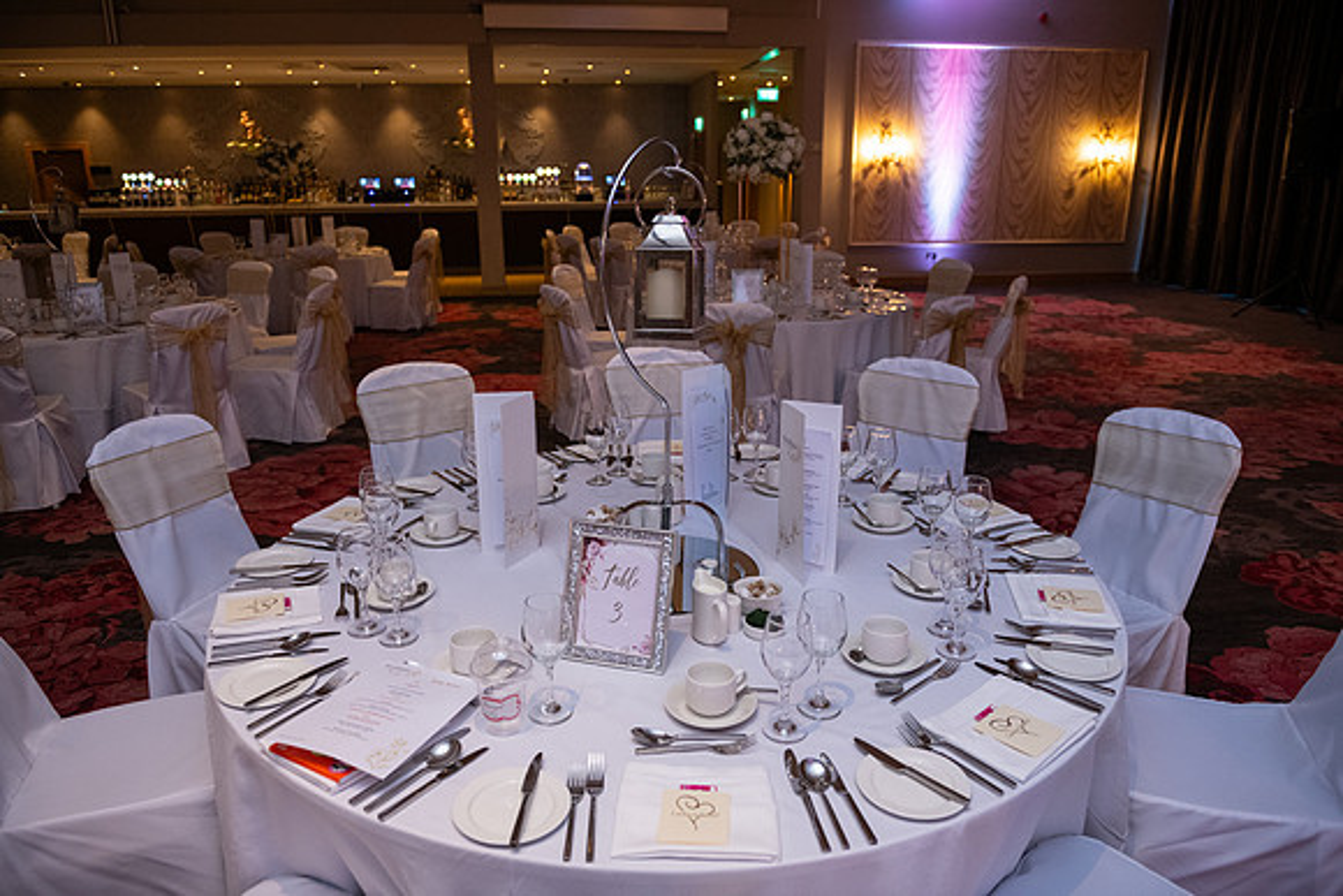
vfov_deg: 53.2
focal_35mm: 24
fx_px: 896
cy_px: 448
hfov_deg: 73.7
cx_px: 672
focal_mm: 24
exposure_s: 1/160
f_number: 3.5
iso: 1250
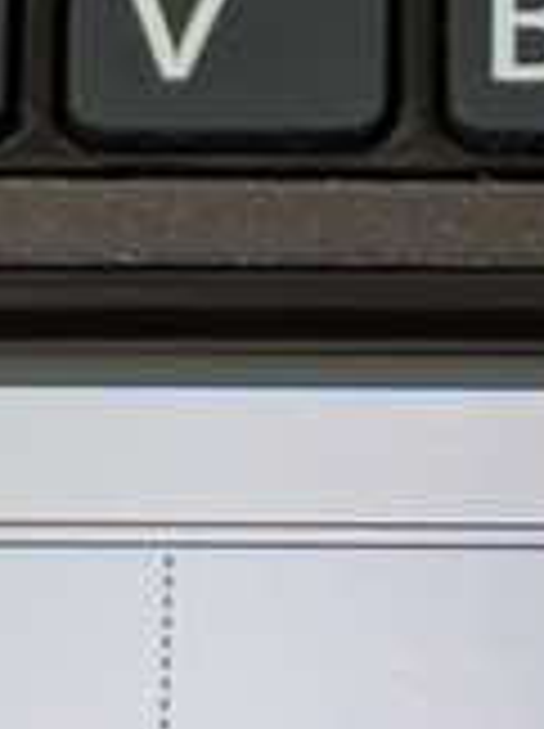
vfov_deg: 5.1
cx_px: 535
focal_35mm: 380
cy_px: -1022
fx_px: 7983
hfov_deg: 3.9
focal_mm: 6.81
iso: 286
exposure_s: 1/74
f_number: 1.85
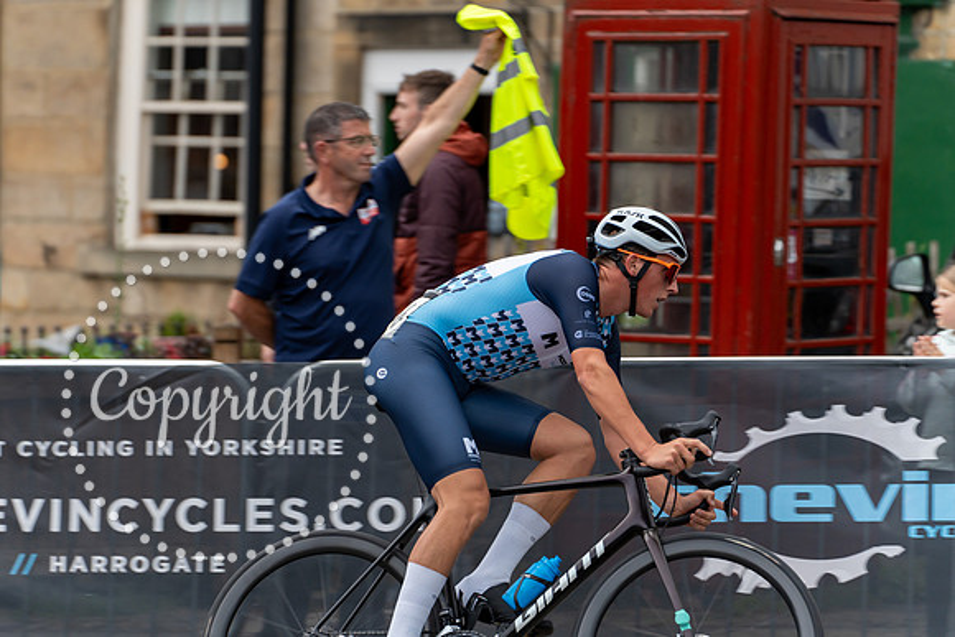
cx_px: 411
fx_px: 4868
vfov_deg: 7.5
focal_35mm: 183
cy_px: 274
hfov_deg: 11.2
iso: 500
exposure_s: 1/800
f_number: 2.8
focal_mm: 161
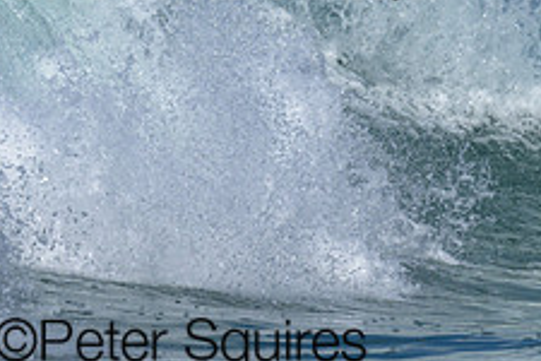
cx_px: -50
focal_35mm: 2831
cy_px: -108
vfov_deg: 0.5
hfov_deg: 0.7
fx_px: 42540
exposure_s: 1/2000
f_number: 6.3
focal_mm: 800
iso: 180
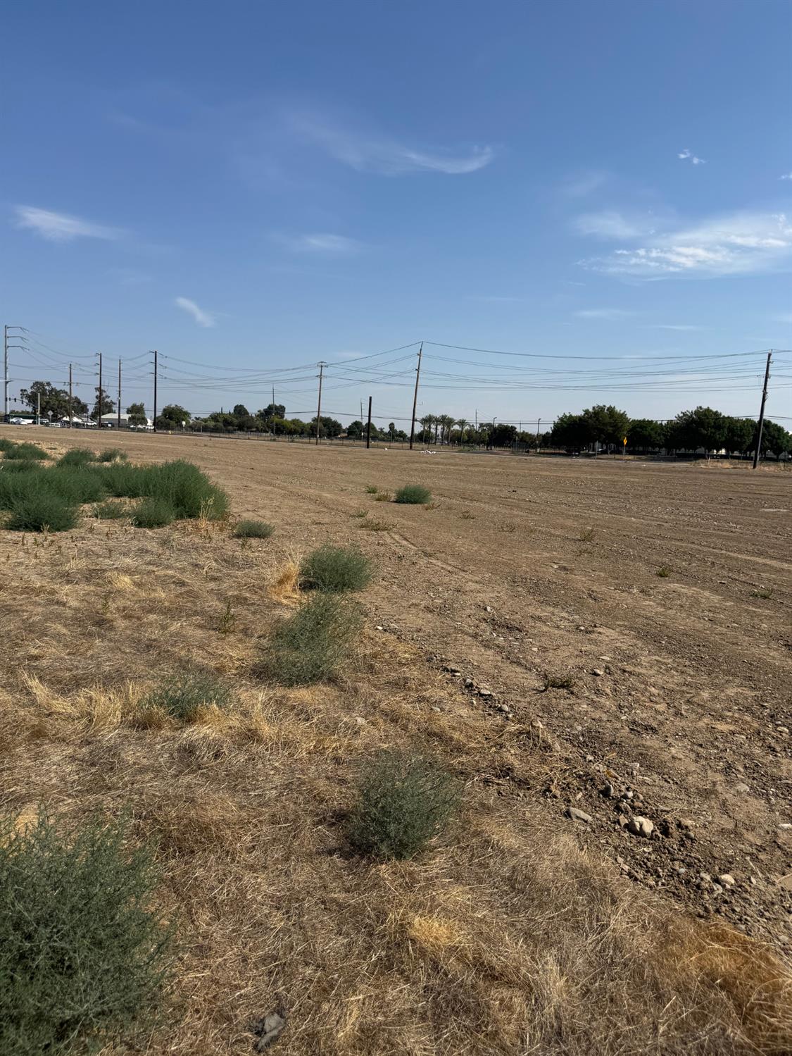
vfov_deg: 71.6
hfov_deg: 56.8
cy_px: 528
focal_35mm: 24
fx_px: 732
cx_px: 396
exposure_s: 1/6410
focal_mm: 6.76
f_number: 1.78
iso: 80
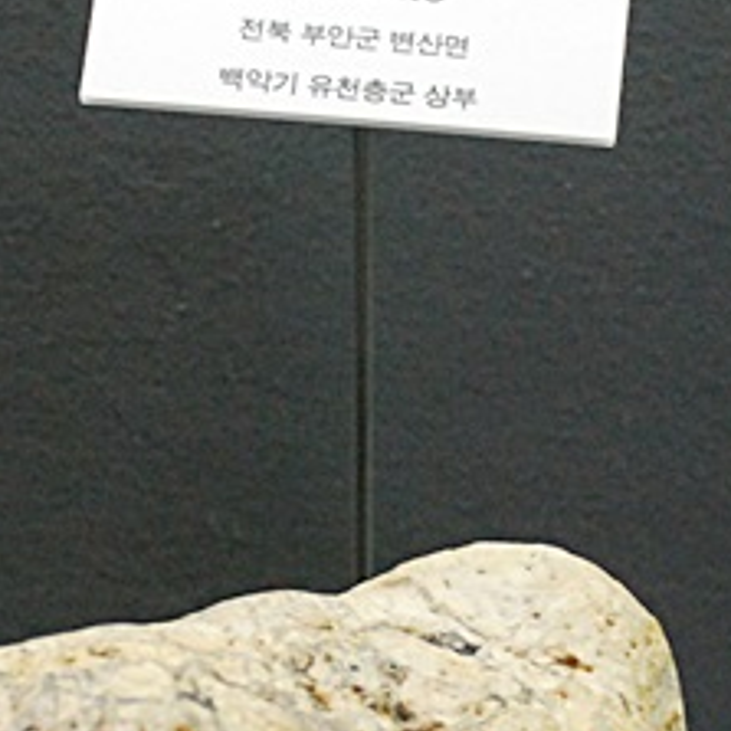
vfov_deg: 9.5
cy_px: 541
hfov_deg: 9.6
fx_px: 4372
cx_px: 357
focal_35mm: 183
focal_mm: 40
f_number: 4.5
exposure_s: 1/30
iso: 1400
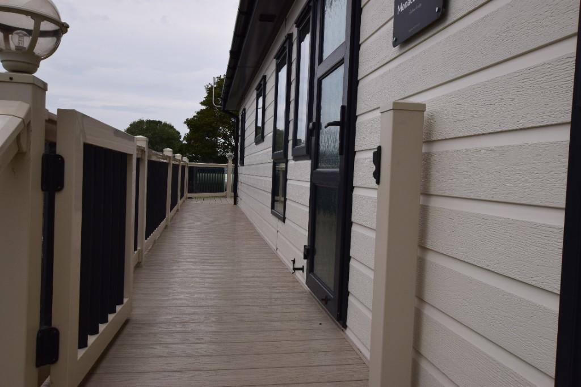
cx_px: 290
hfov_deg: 61.9
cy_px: 194
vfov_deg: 43.6
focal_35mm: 30
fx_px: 484
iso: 400
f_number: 11
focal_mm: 20
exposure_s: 1/400
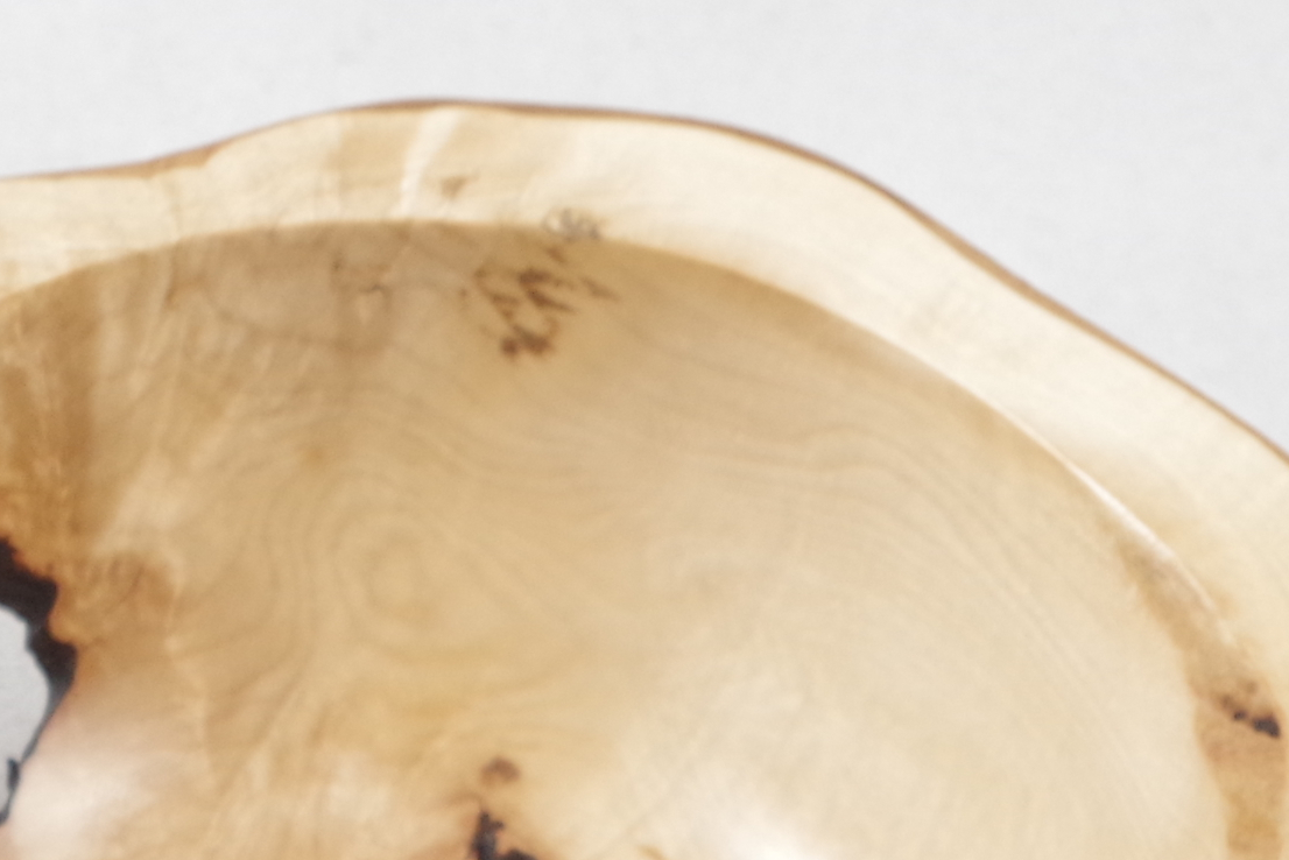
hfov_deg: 9.6
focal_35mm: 212
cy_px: 841
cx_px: 24
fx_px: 7589
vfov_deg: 6.5
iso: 640
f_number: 8
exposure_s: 1/30
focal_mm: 37
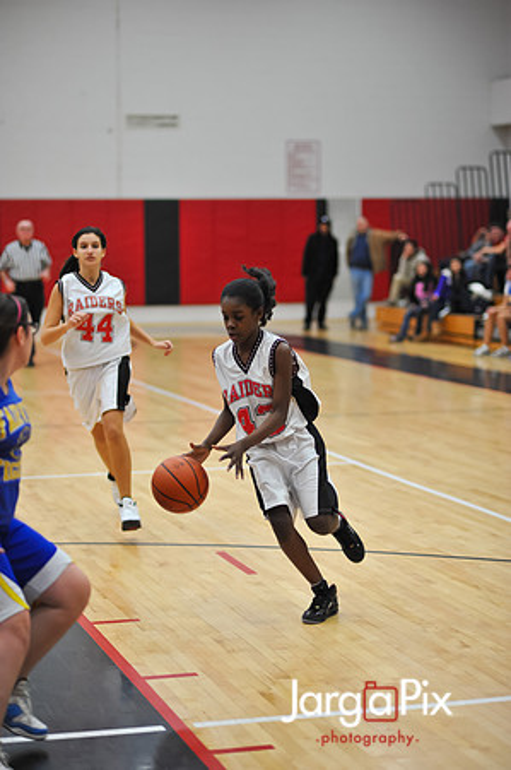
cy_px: 385
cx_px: 256
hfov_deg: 16.0
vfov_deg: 23.9
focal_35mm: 85
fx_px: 1814
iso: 1100
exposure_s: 1/500
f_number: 2
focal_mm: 85
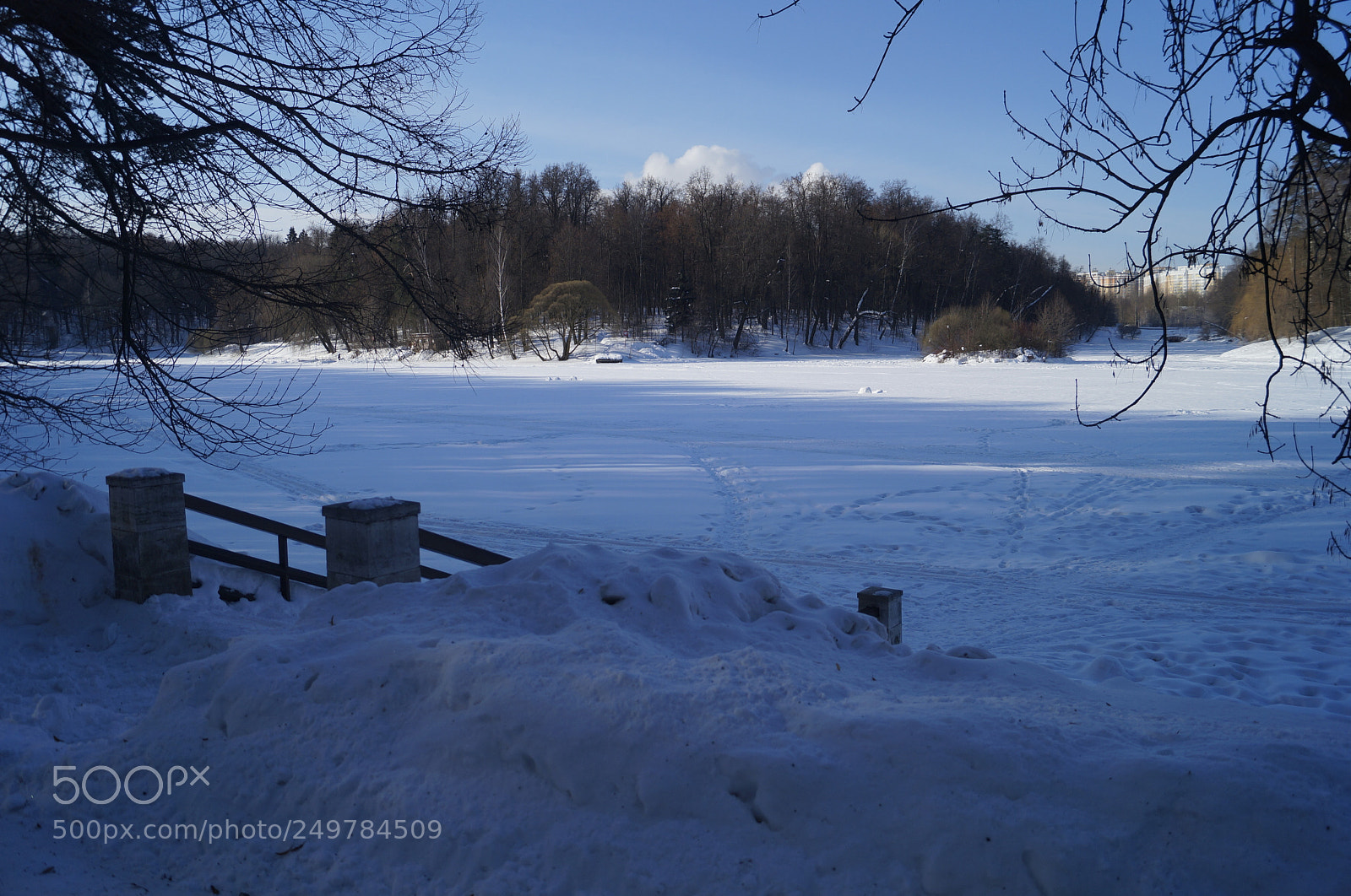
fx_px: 1012
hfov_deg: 67.5
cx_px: 676
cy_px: 448
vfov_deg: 47.8
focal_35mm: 27
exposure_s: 1/2000
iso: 100
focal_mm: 18
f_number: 3.5
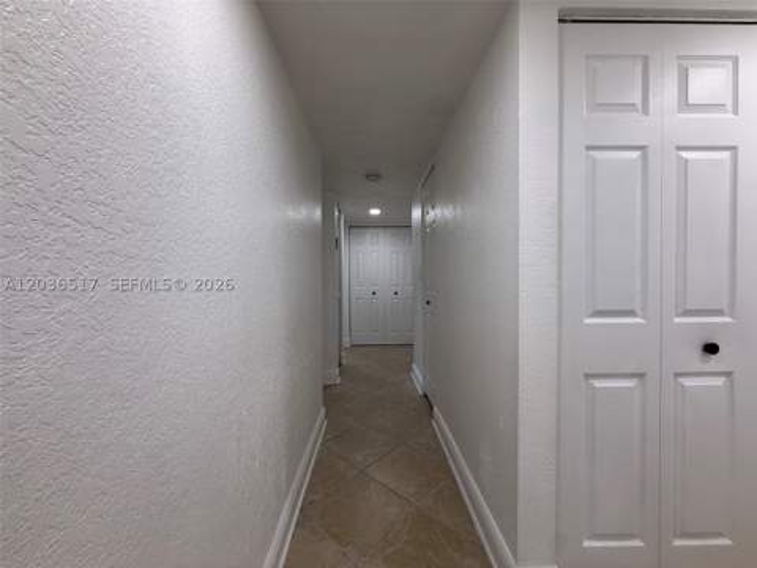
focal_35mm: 14
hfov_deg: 102.1
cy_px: 284
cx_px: 378
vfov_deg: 85.7
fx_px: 306
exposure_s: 1/120
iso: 125
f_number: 2.2
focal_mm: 2.22
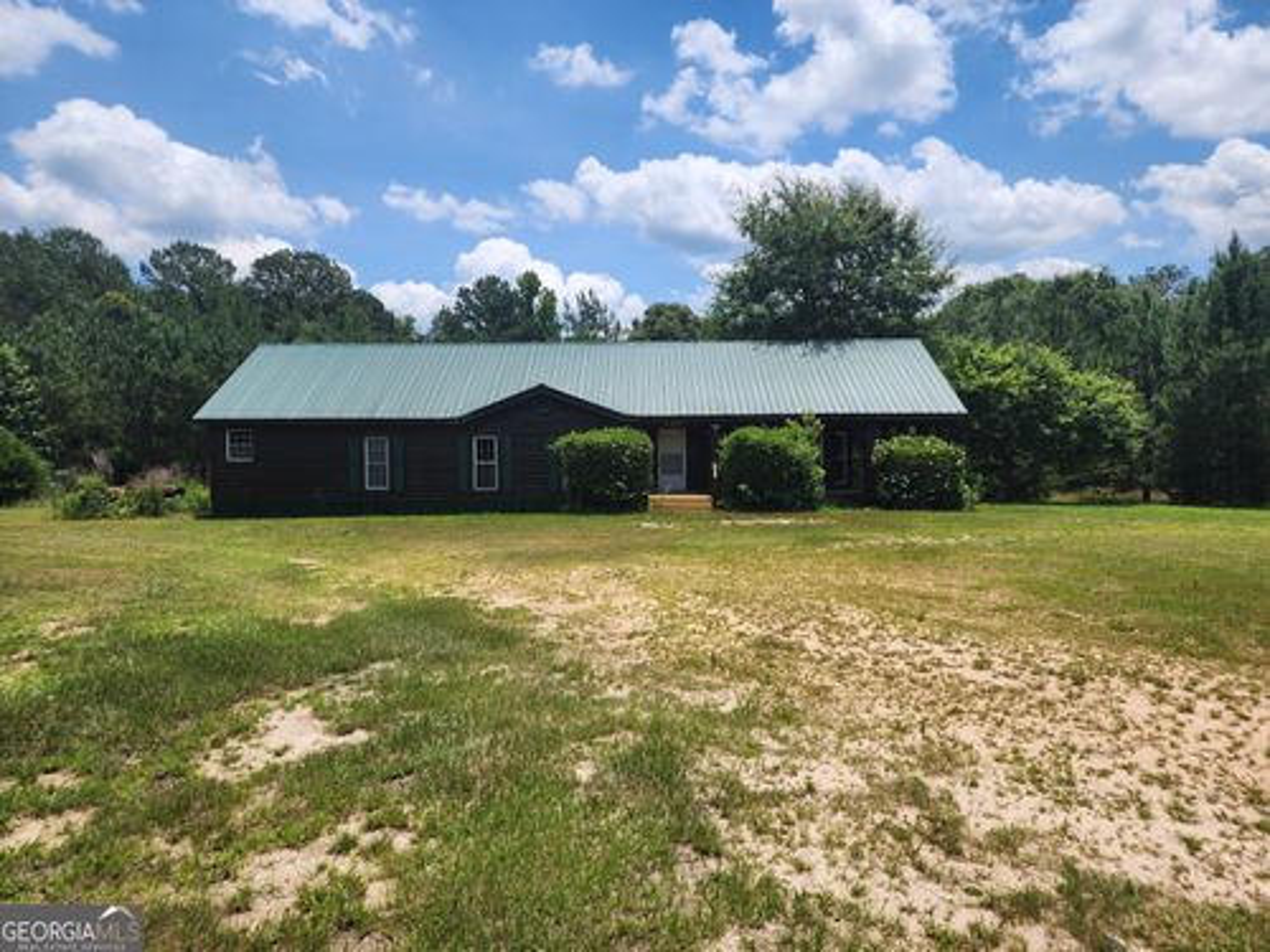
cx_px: 635
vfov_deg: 58.9
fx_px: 844
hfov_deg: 73.9
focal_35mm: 23
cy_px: 476
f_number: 1.8
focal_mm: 6.4
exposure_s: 1/1465
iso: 12
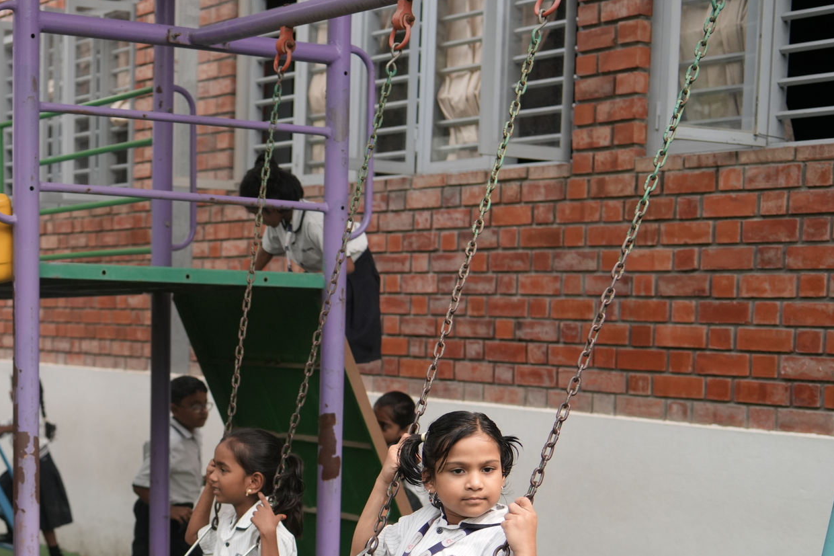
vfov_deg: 19.9
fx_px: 1552
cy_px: 512
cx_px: 145
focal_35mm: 67
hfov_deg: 29.3
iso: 500
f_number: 3.2
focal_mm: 35
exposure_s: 1/1250
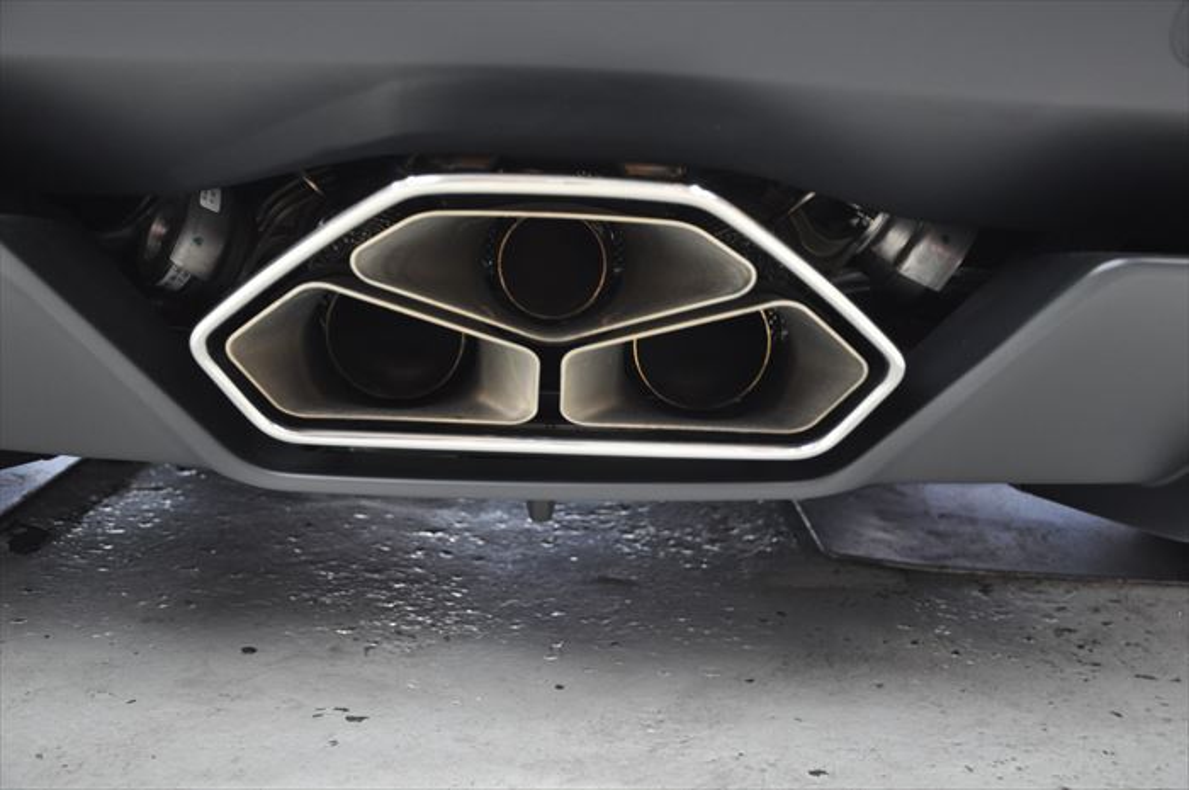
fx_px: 1583
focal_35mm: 48
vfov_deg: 28.0
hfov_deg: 41.2
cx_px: 594
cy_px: 395
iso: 800
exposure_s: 1/13
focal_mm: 32
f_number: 4.2
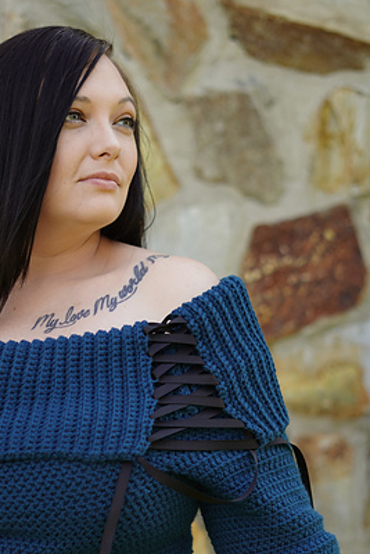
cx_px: 128
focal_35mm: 80
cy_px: 402
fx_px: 1232
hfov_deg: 17.0
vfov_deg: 25.1
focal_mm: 50
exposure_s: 1/500
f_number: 2.2
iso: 100
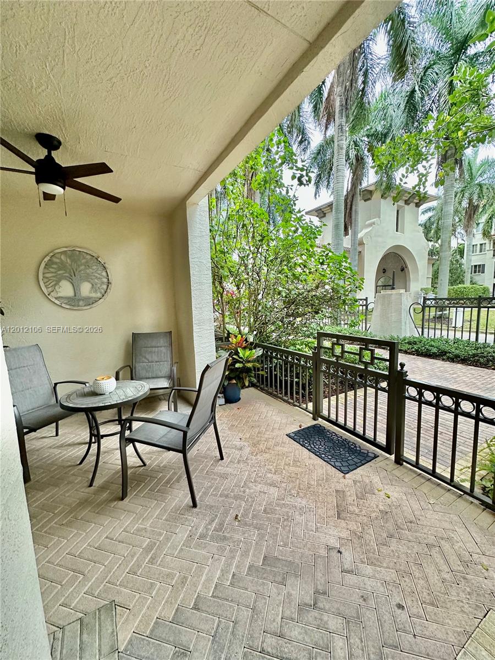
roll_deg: +1.0
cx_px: 248
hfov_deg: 85.7
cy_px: 330
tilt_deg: -6.3
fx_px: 267
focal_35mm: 14
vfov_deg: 102.1
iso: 250
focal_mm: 2.22
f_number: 2.2
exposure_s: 1/120
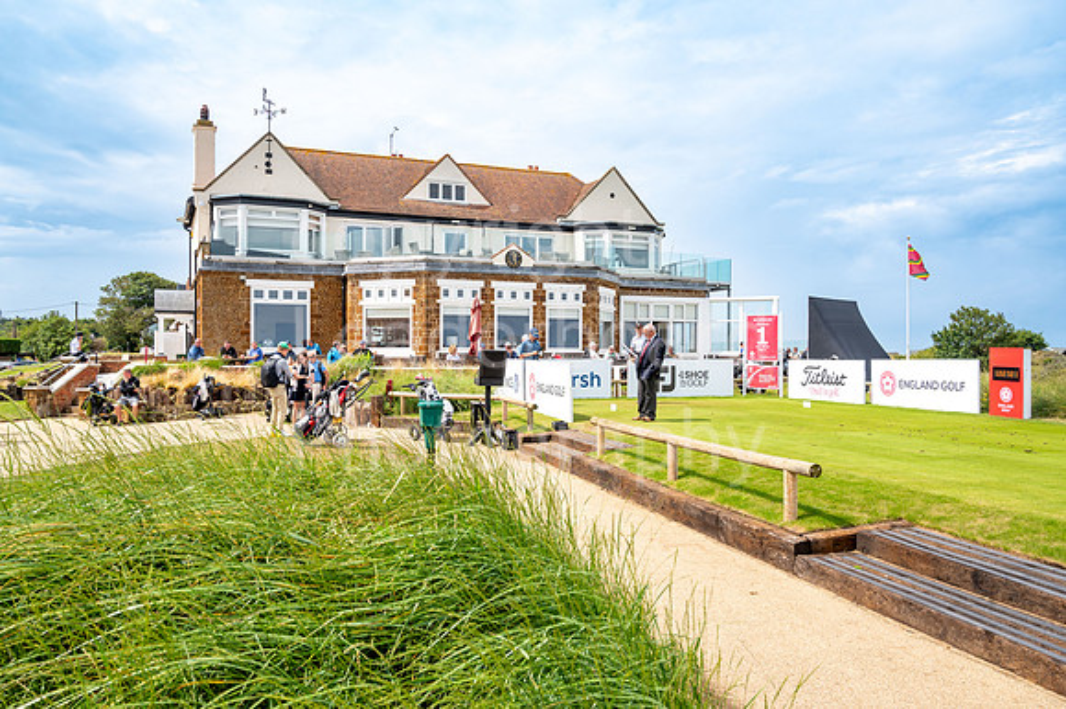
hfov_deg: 62.8
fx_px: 873
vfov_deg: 44.2
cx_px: 533
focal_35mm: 30
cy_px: 354
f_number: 8
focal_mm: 29.5
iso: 100
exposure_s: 1/320
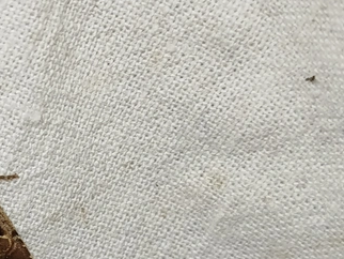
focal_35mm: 137
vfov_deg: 10.8
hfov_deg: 14.2
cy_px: 213
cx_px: 21
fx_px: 1362
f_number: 1.7
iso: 64
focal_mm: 5.31
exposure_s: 1/50
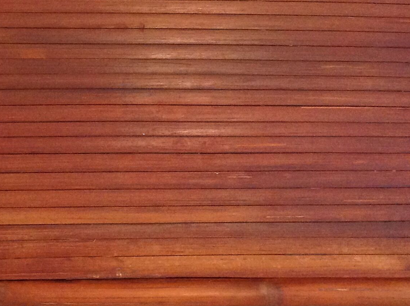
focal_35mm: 80
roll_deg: -0.4
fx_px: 946
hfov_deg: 24.4
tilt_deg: -1.4
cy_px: 88
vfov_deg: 18.3
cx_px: 181
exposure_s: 1/17
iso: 320
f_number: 2.4
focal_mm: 4.28
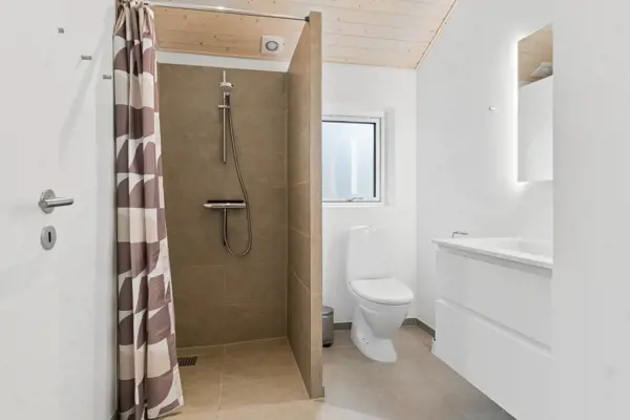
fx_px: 341
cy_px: 210
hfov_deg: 85.4
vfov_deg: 63.2
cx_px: 315
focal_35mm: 20
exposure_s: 1/8
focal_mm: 13
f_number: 8
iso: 200
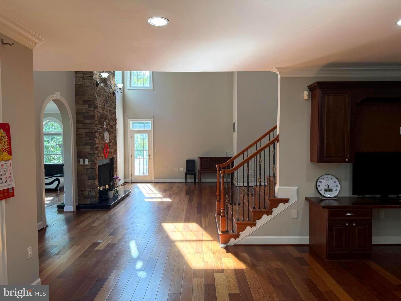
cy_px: 150
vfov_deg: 56.8
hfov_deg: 71.6
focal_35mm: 24
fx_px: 278
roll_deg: +1.3
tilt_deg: -2.4
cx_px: 200
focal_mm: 6.76
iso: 160
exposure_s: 1/215
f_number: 1.78
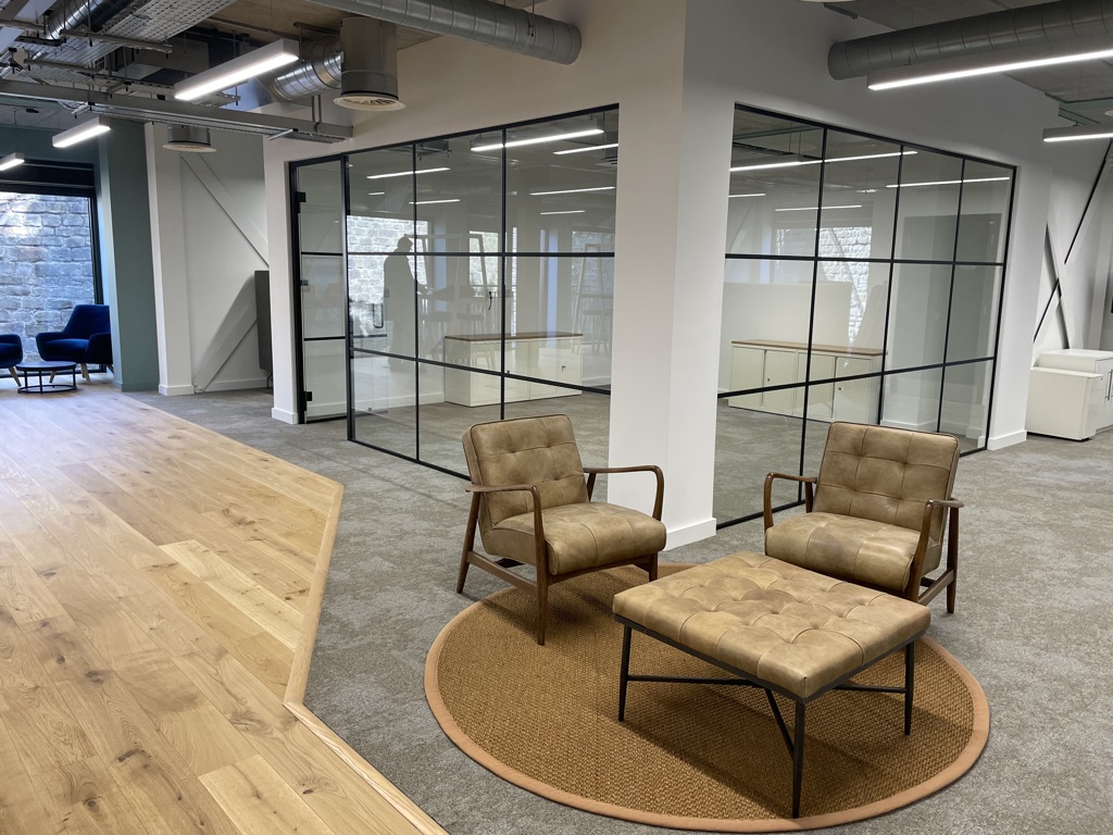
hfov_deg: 67.3
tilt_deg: -9.3
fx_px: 836
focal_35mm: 26
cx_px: 556
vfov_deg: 53.1
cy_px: 418
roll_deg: -0.8
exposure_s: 1/100
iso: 100
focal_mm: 4.2
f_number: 1.6
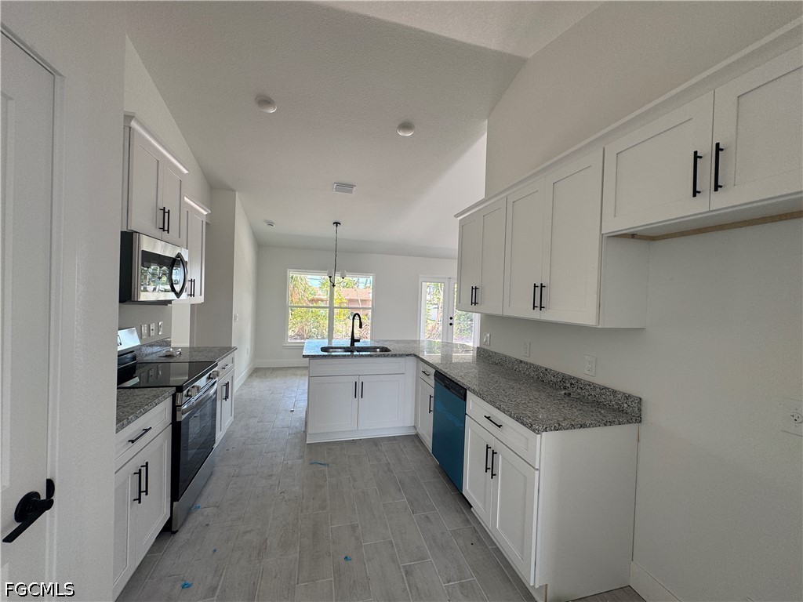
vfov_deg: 85.7
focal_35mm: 14
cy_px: 301
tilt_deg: -0.9
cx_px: 402
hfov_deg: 102.1
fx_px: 325
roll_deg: -2.1
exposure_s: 1/99
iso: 50
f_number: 2.2
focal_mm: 2.22
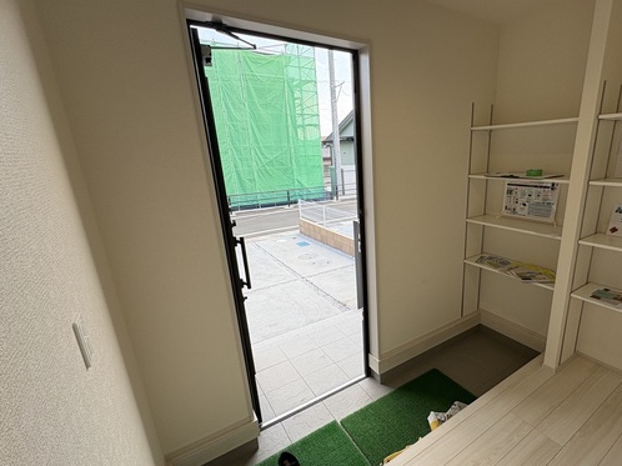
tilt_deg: -15.6
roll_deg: +1.3
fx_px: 323
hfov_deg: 86.4
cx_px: 381
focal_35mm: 18
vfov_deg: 71.5
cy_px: 246
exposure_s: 1/141
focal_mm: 2.22
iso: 40
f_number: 2.2
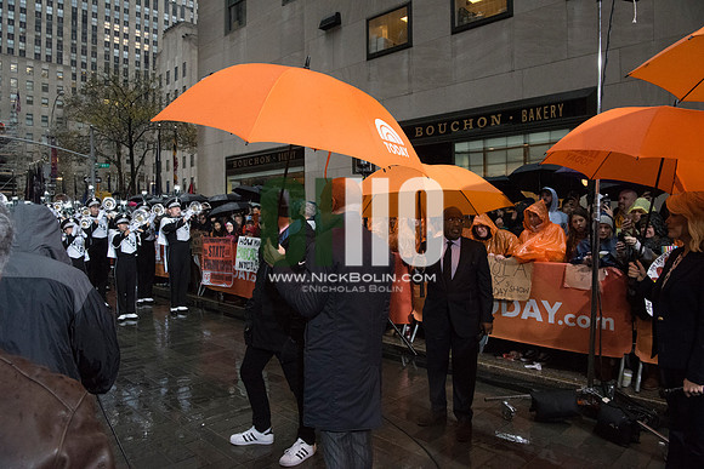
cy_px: 234
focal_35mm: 24
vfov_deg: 53.2
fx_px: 469
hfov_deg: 73.7
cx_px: 352
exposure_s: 1/400
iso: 10000
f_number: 10
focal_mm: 24
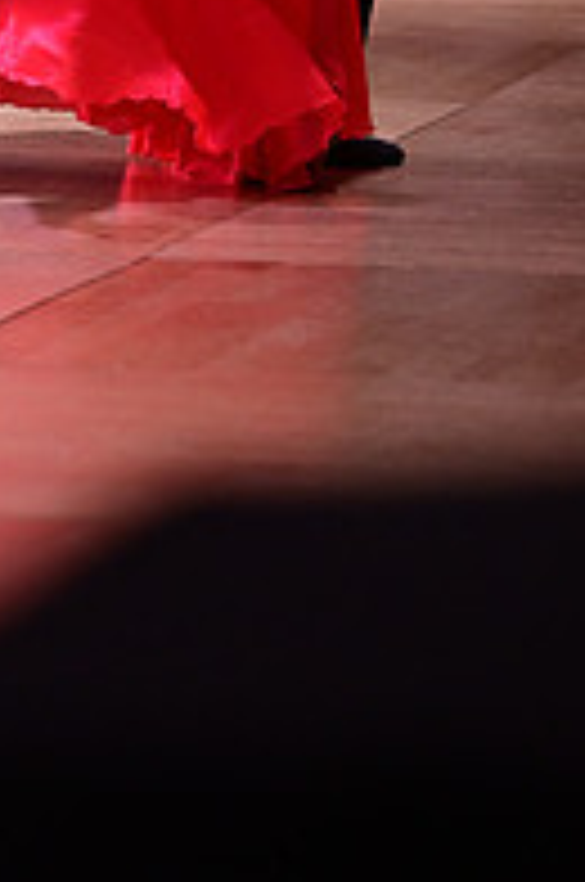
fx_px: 8708
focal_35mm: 356
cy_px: -243
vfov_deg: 5.8
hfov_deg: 3.8
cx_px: -86
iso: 1600
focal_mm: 120
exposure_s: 1/400
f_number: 2.8
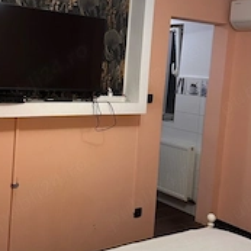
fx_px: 402
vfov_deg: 34.5
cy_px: 97
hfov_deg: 34.1
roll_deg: -4.0
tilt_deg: -4.0
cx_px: 70
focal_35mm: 49
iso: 400
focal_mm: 6.86
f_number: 1.78
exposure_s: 1/50
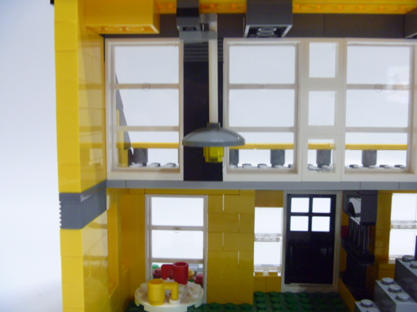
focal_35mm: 35
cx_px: 208
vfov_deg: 40.7
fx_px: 422
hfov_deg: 52.6
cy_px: 156
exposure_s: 1/10
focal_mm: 6.3
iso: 400
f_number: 3.5
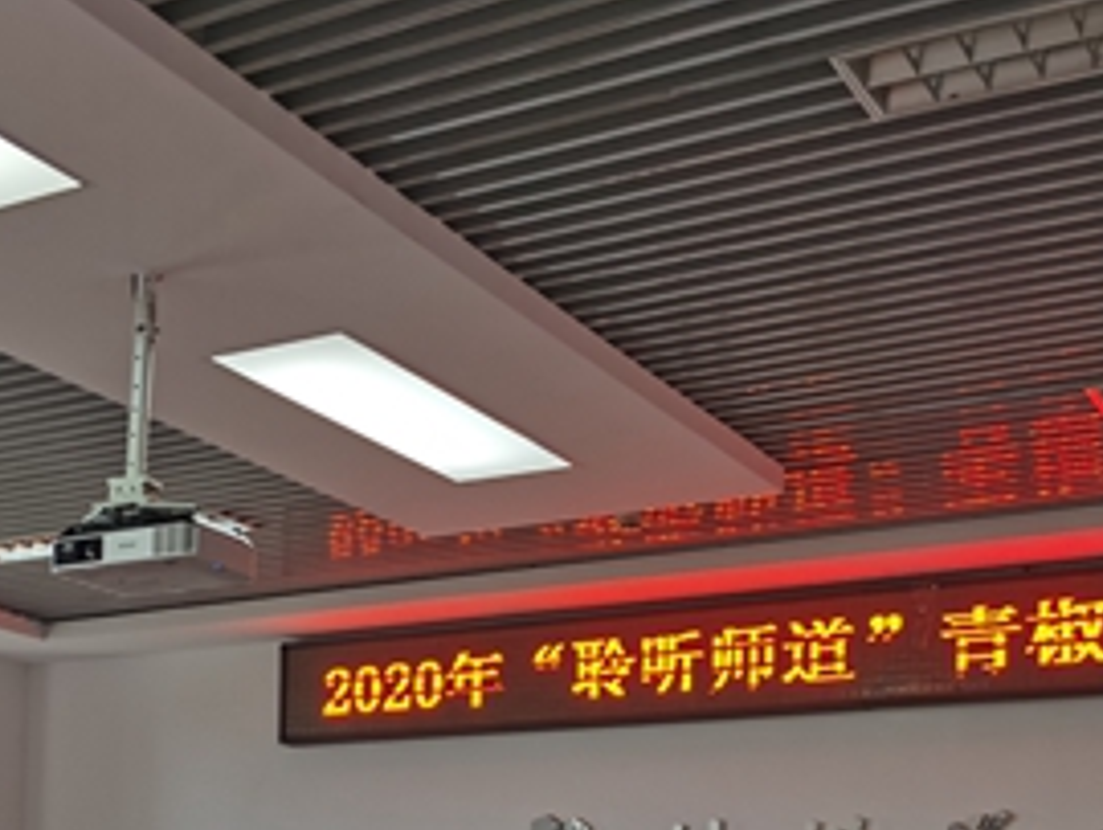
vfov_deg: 22.0
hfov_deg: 29.1
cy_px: 846
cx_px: 127
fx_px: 2041
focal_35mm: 64
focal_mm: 5.56
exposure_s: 1/169
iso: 50
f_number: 1.6
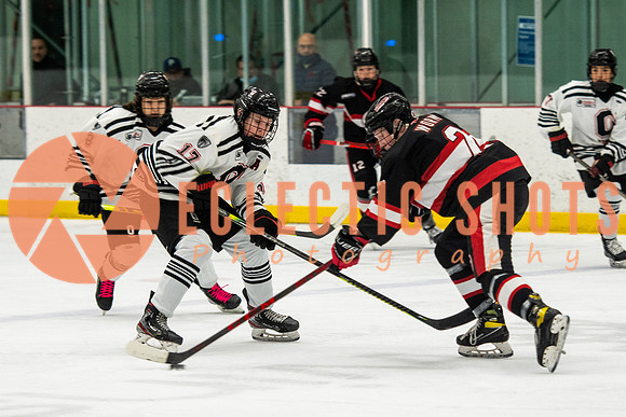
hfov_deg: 9.1
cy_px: 166
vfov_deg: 6.1
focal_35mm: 226
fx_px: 3929
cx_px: 286
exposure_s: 1/400
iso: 900
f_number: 2.8
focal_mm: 116
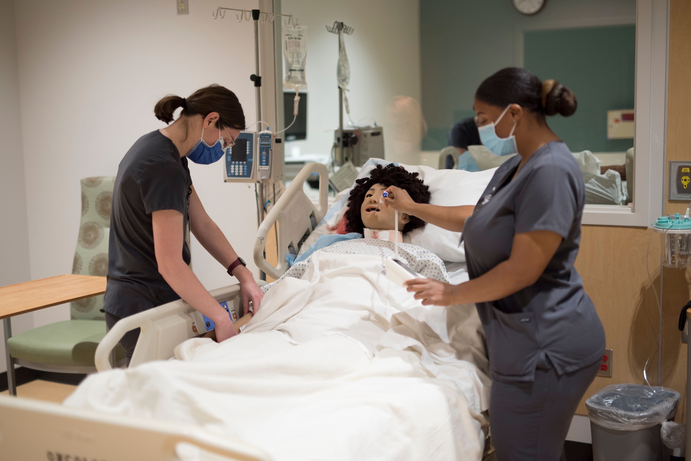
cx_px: 346
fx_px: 960
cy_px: 230
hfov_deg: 39.6
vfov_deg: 27.0
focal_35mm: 50
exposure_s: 1/320
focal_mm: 50
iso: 500
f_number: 1.6
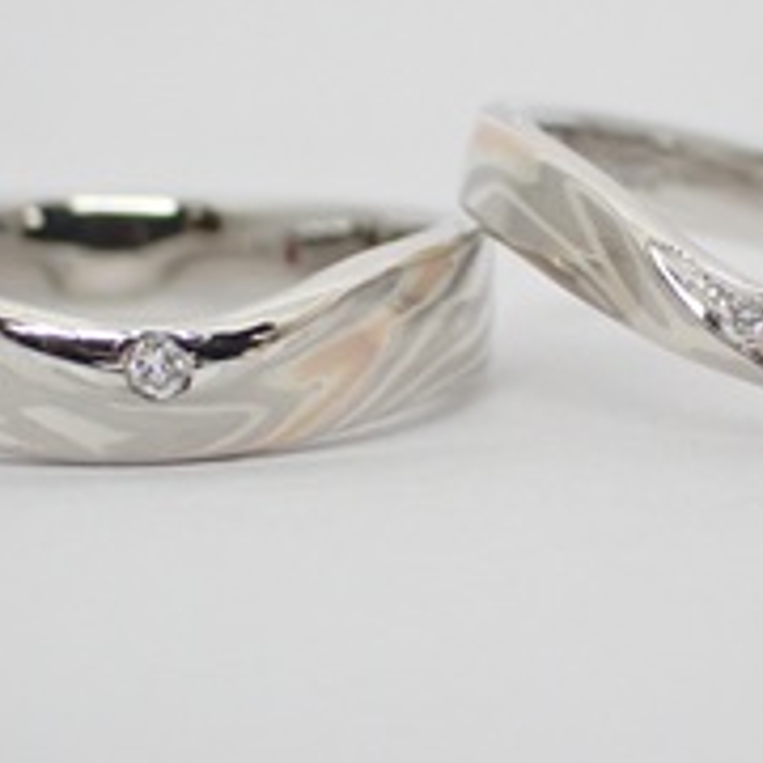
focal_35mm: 170
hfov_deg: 10.3
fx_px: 4239
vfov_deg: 10.3
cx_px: 458
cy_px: 341
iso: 500
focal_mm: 13.65
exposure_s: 1/320
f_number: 4.1
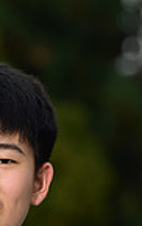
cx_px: -46
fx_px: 4402
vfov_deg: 2.9
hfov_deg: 1.8
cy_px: 379
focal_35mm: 713
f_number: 5
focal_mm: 175
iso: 500
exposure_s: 1/250
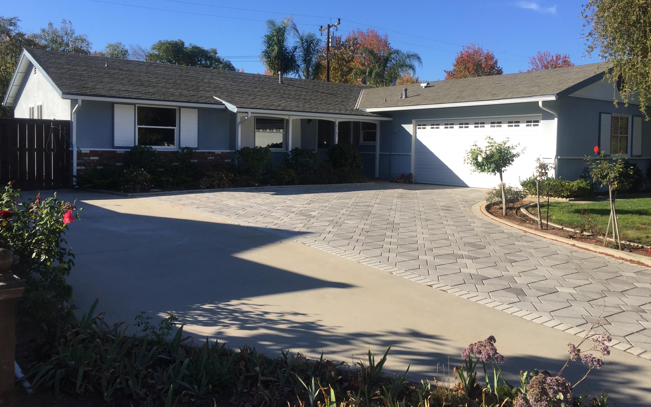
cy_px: 178
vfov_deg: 40.5
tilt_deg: -3.1
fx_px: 550
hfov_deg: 61.2
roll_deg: -1.0
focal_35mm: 31
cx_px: 325
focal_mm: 4.15
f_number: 2.2
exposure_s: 1/1276
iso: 32
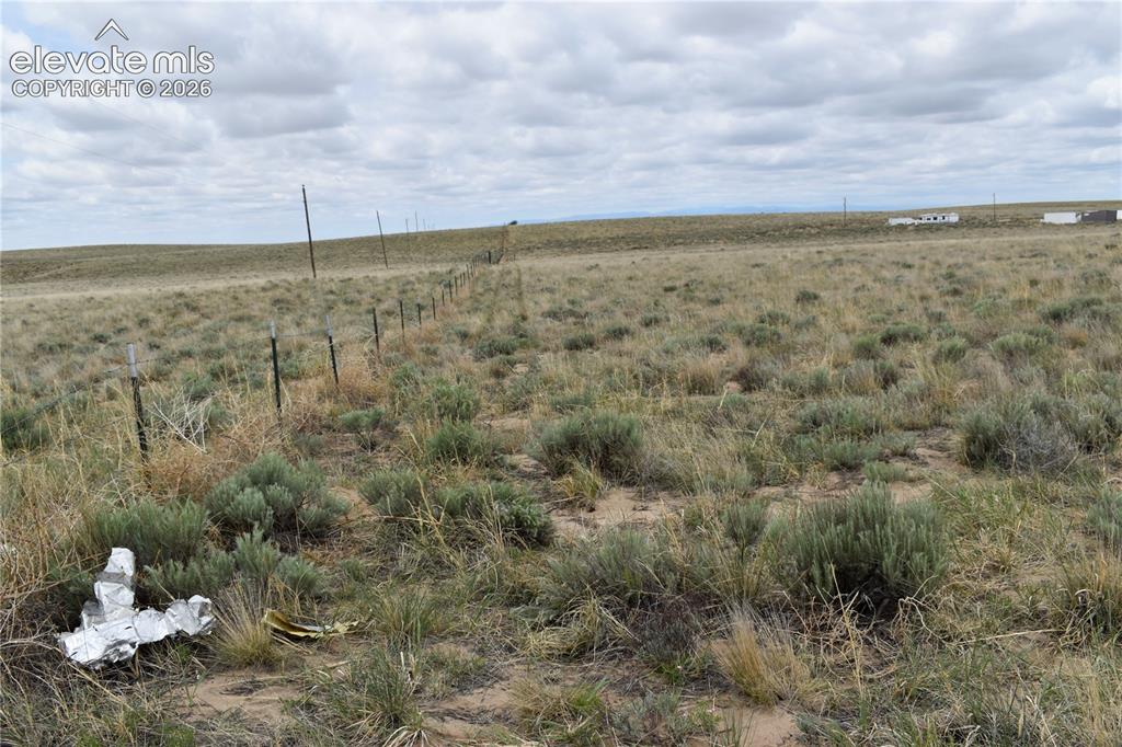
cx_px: 561
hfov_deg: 59.5
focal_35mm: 32
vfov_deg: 41.7
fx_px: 981
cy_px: 374
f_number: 9
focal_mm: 21
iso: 100
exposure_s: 1/320
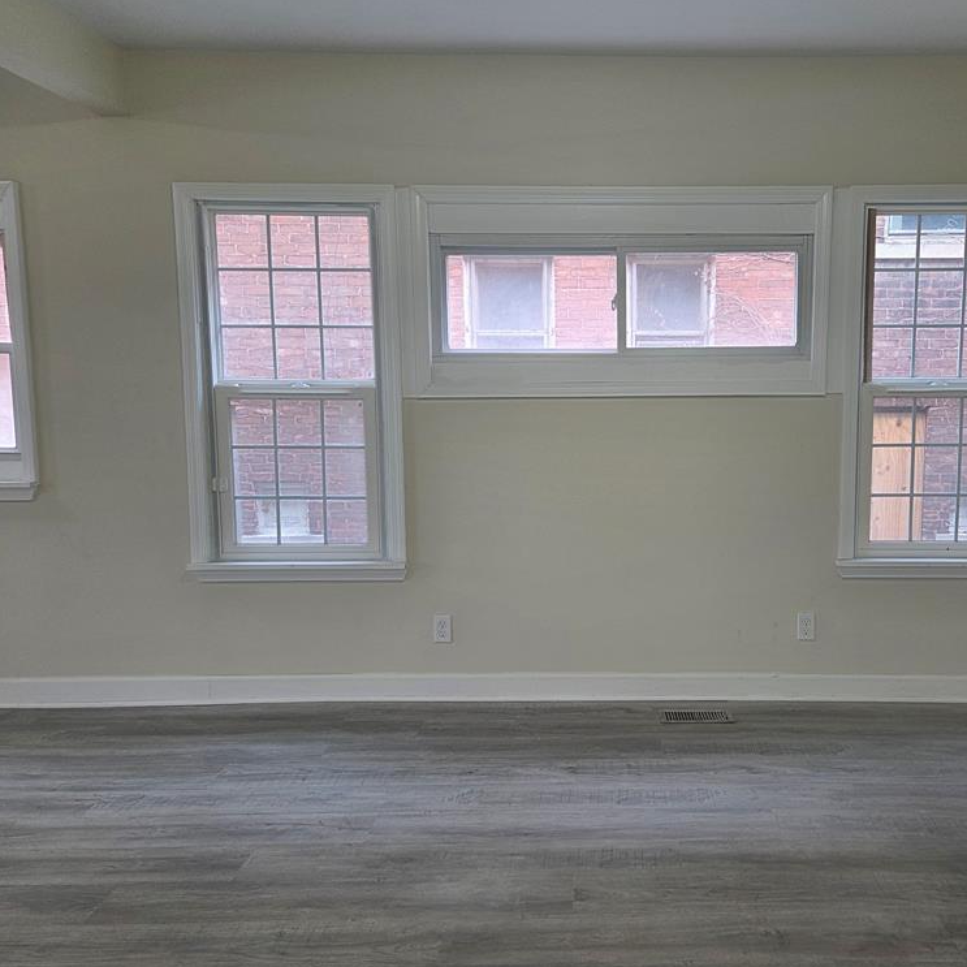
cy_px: 474
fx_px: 885
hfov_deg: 56.6
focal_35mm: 28
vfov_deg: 57.3
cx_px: 603
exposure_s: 1/120
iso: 100
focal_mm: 5.4
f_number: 1.8
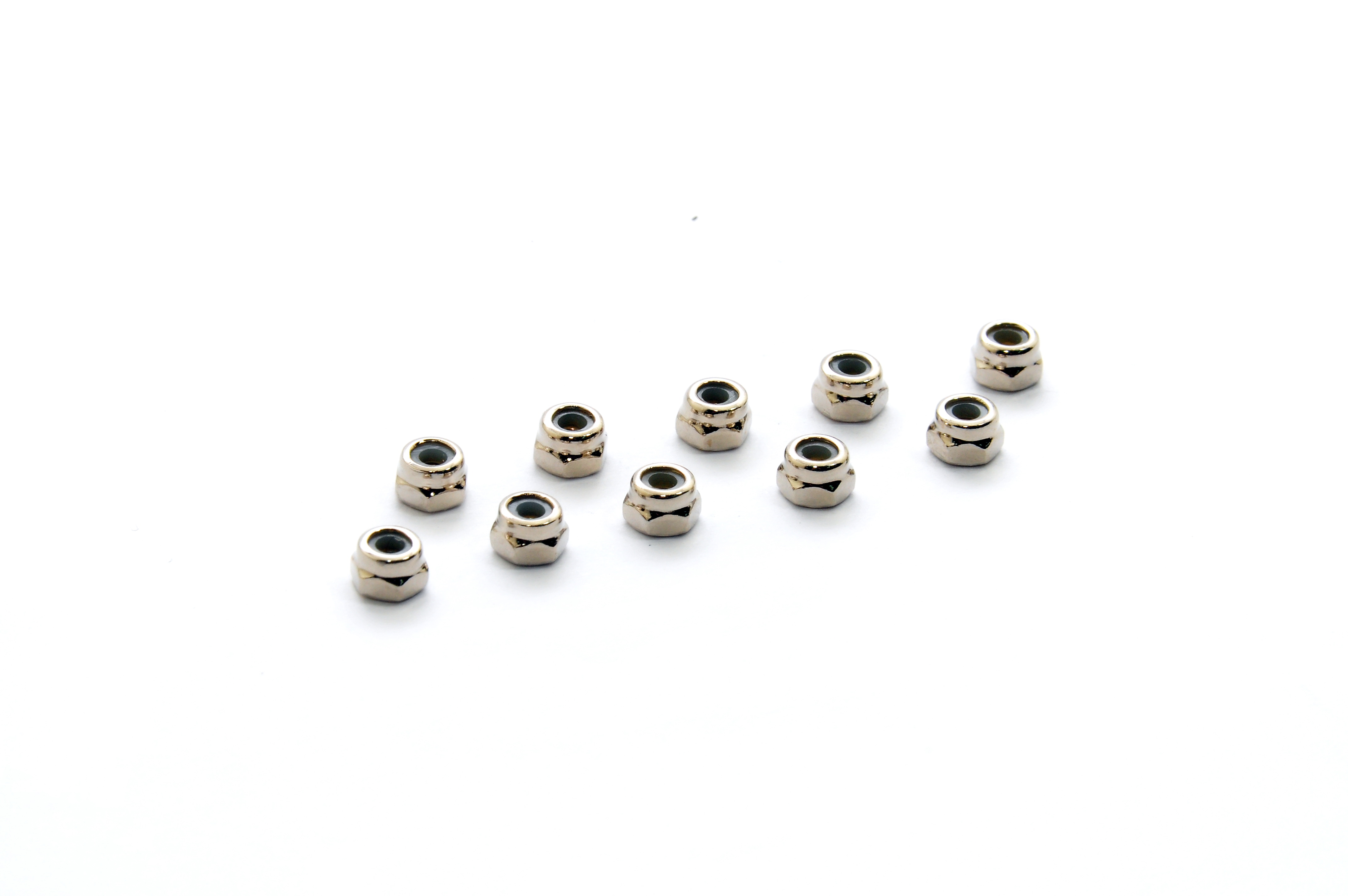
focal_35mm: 300
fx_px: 11220
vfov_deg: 4.6
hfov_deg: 6.9
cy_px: 448
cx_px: 674
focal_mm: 200
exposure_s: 1/60
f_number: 22
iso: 400
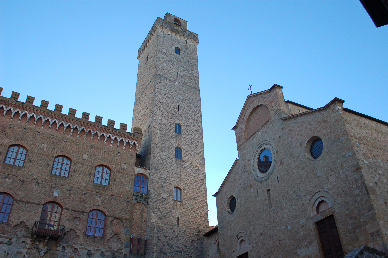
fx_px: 323
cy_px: 129
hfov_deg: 62.0
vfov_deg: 43.5
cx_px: 194
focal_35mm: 30
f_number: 7.1
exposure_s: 1/200
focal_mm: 20
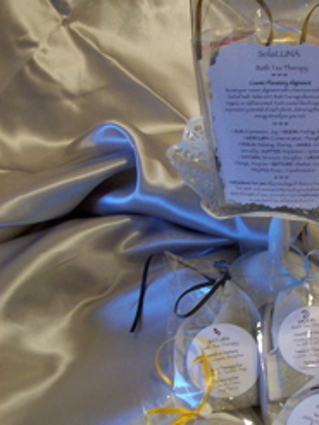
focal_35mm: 55
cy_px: 286
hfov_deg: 26.0
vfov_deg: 34.6
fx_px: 676
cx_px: 257
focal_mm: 5.7
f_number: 2.8
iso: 160
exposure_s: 1/9.77
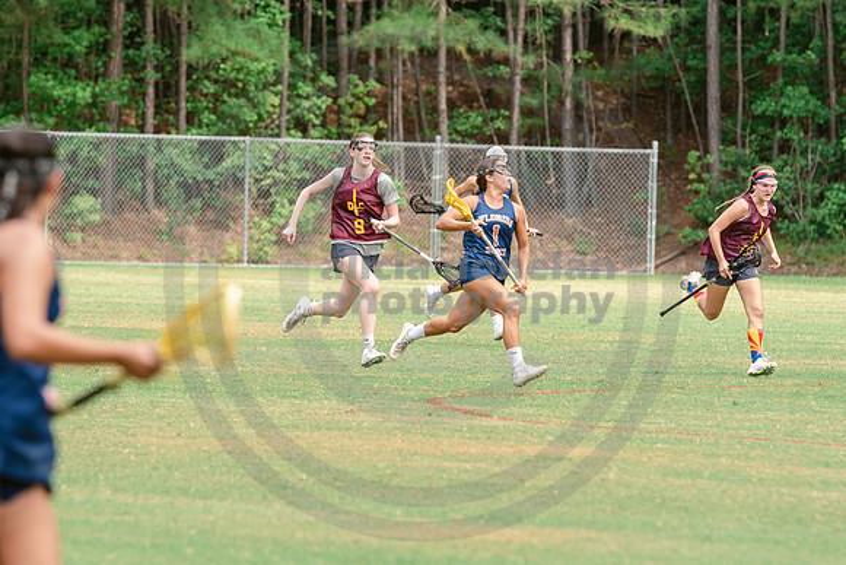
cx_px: 386
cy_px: 293
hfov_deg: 6.3
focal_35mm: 328
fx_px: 7706
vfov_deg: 4.2
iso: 250
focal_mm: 200
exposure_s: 1/1000
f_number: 4
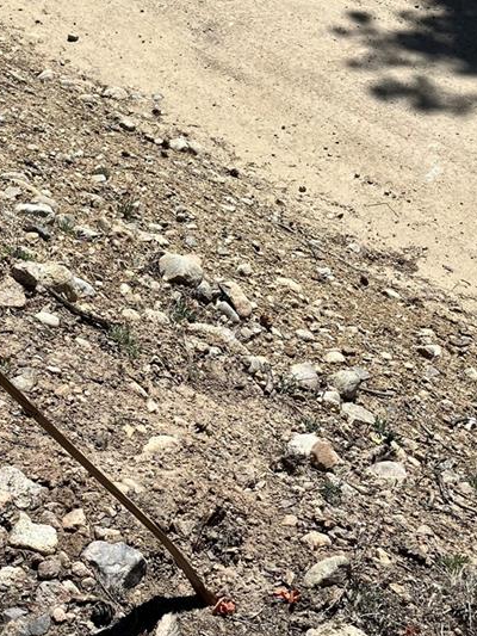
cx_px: 142
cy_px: 364
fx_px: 1157
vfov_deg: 30.7
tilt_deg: -42.9
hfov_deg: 23.1
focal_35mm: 63
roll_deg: -4.8
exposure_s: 1/2857
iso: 32
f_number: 1.8
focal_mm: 3.99
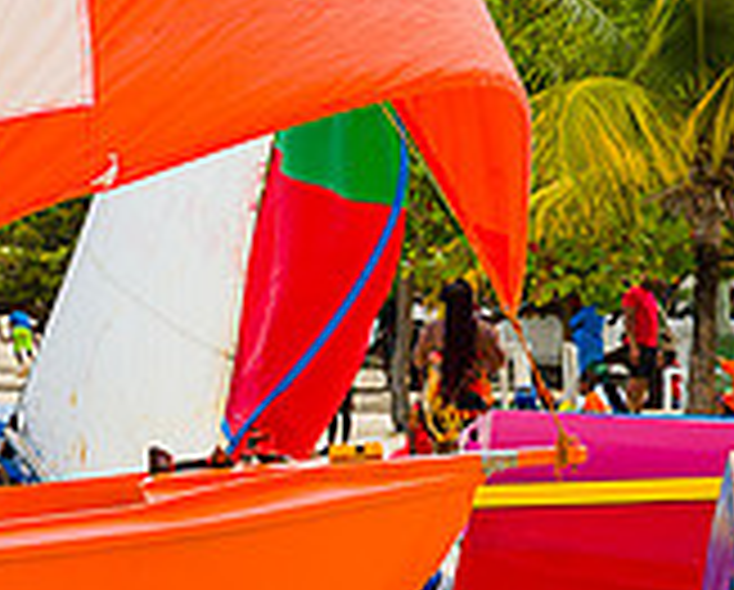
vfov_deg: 5.8
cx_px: -202
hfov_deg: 7.1
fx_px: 5832
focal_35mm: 268
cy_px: 380
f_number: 6.3
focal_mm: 67
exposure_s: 1/320
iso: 125
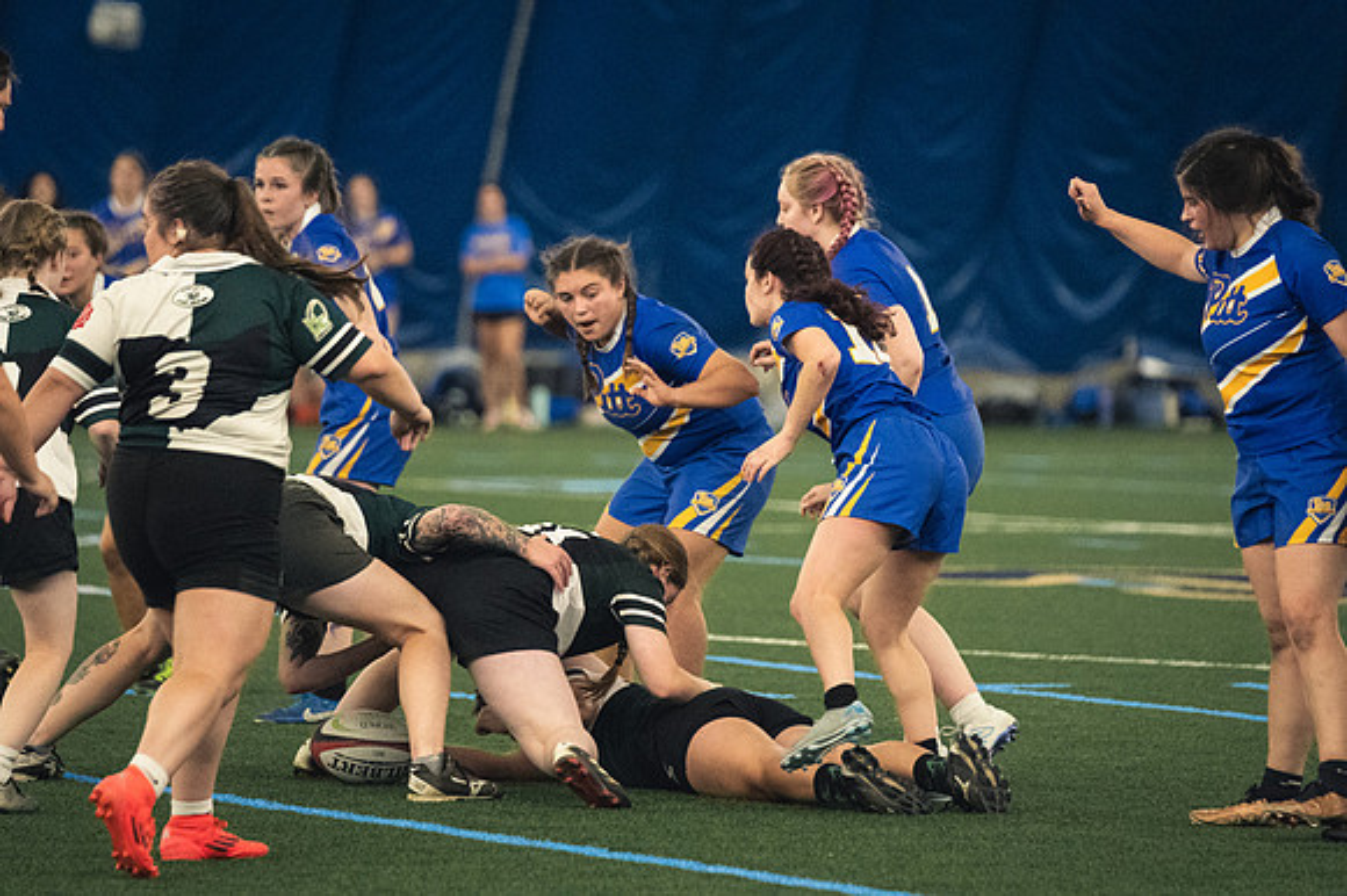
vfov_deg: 4.6
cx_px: 674
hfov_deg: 6.9
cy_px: 448
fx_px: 11218
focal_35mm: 300
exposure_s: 1/500
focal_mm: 200
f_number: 2.8
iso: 10000
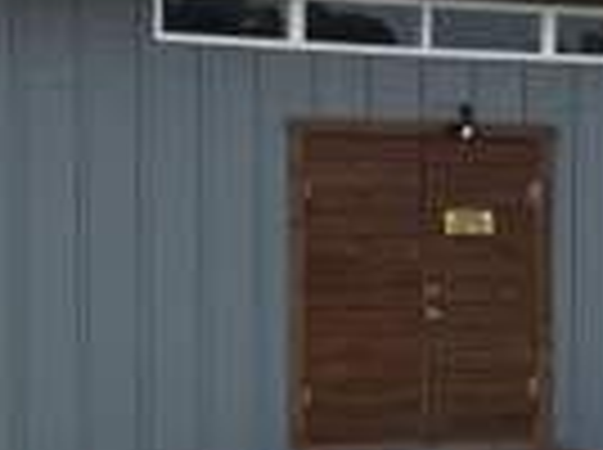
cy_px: 250
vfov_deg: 17.1
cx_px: 166
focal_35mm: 86
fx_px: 1495
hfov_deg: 22.6
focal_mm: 6.76
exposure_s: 1/2525
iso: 80
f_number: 1.78
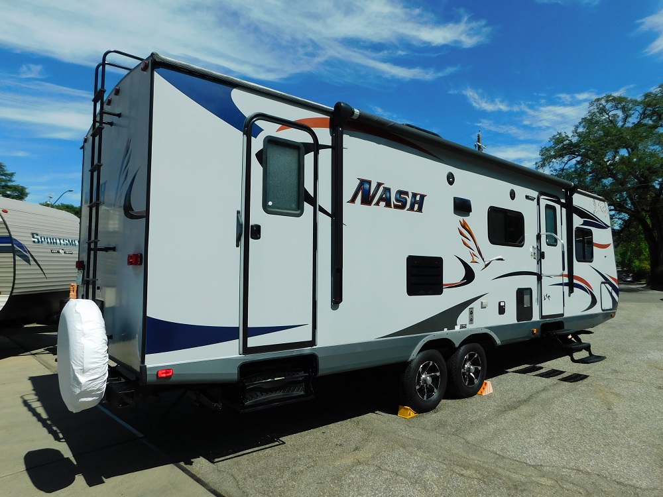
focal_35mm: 23
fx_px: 441
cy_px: 248
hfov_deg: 73.9
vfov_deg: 58.9
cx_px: 332
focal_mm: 4
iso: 125
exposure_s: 1/800
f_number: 6
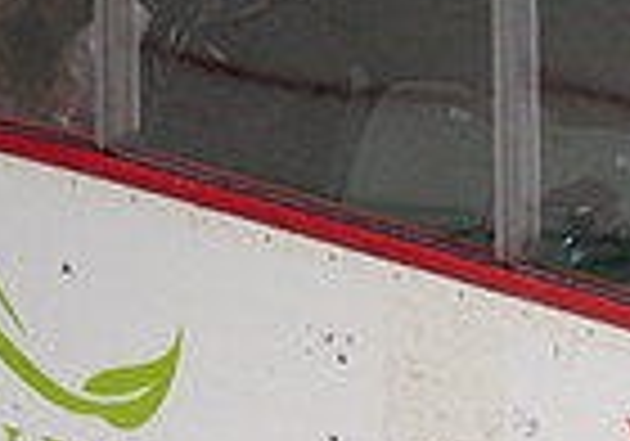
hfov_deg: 1.5
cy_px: 598
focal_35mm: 1326
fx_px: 23566
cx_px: 1113
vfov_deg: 1.1
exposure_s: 1/800
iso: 2500
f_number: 4
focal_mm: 253
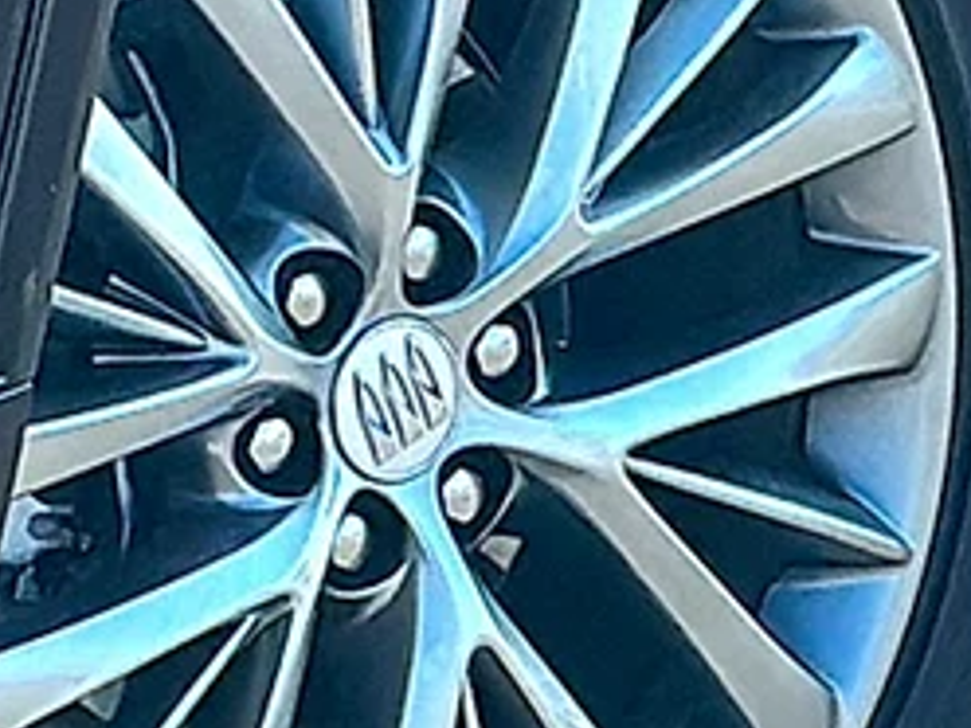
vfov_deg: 5.3
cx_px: 1022
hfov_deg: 7.0
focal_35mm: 282
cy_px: 460
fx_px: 7910
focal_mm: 6.86
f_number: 1.78
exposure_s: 1/2421
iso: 80
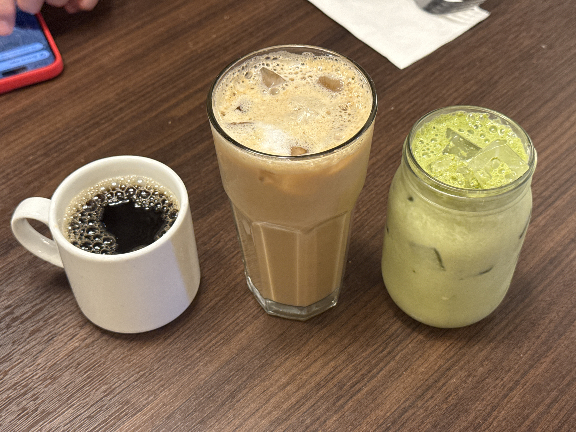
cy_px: 216
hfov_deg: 39.7
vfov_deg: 30.3
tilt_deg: -49.0
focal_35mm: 48
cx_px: 288
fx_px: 799
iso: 250
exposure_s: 1/60
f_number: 1.78
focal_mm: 6.76
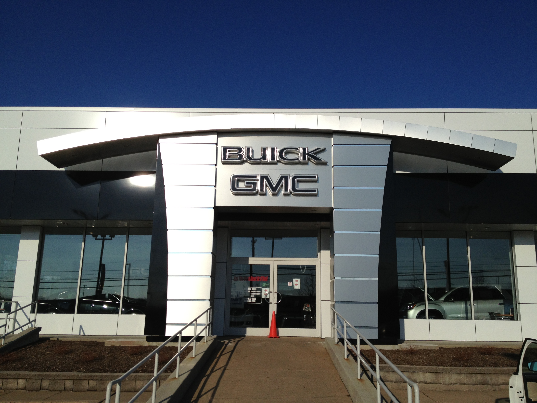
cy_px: 202
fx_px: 543
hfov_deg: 52.6
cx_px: 268
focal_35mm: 35
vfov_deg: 40.7
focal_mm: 4.28
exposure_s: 1/6135
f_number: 2.4
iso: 50
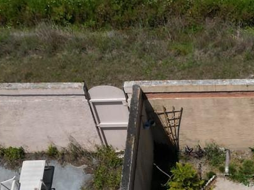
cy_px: 335
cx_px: 293
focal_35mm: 95
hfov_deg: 19.6
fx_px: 697
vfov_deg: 13.9
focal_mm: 6.72
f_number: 1.7
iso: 150
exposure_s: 1/8000
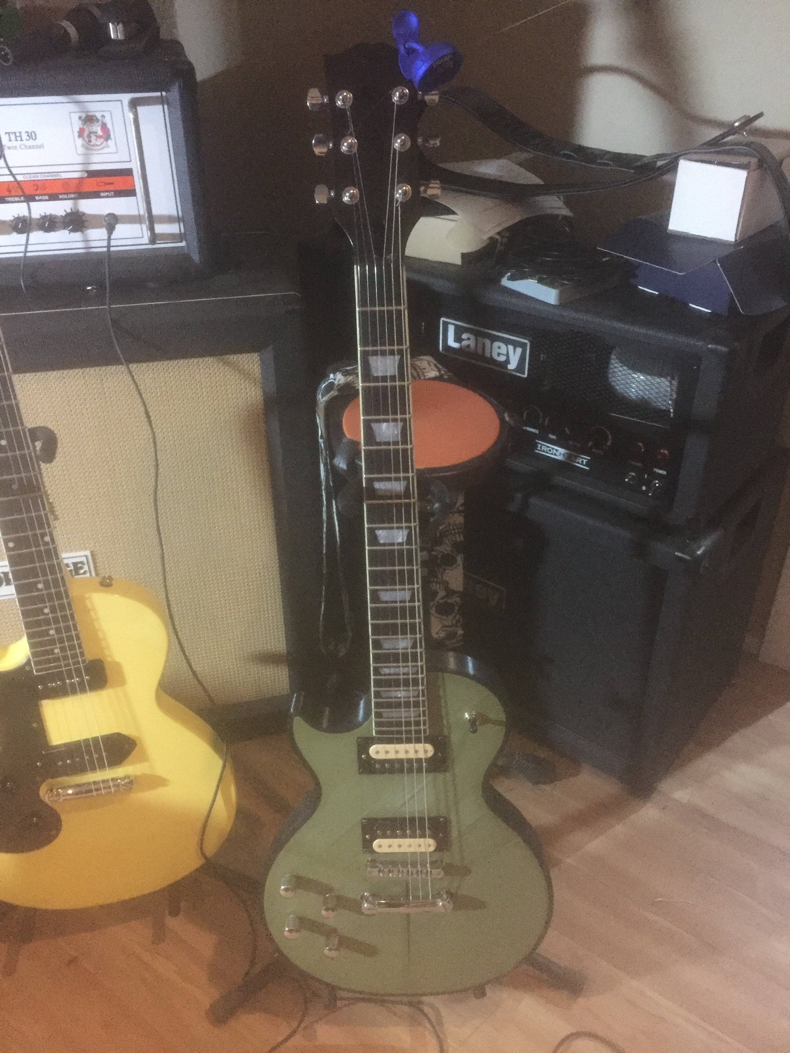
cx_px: 395
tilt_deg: -31.0
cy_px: 526
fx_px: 882
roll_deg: +0.0
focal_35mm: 29
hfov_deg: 48.2
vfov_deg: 61.7
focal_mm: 4.15
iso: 400
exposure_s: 1/15
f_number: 2.2
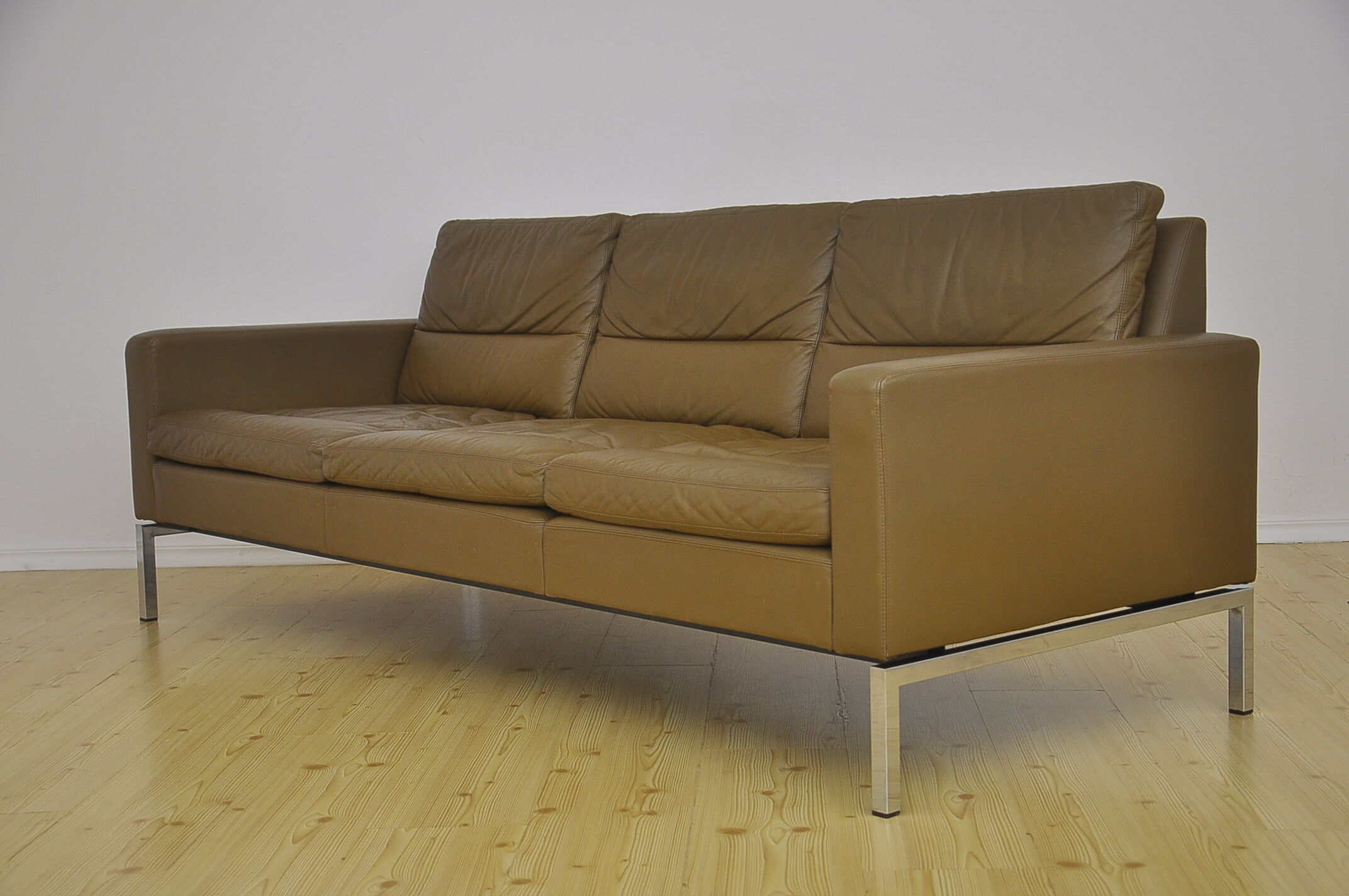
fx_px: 2133
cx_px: 674
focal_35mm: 57
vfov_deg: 23.7
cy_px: 448
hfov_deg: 35.1
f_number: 4.5
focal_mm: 38
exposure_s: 1/200
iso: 400
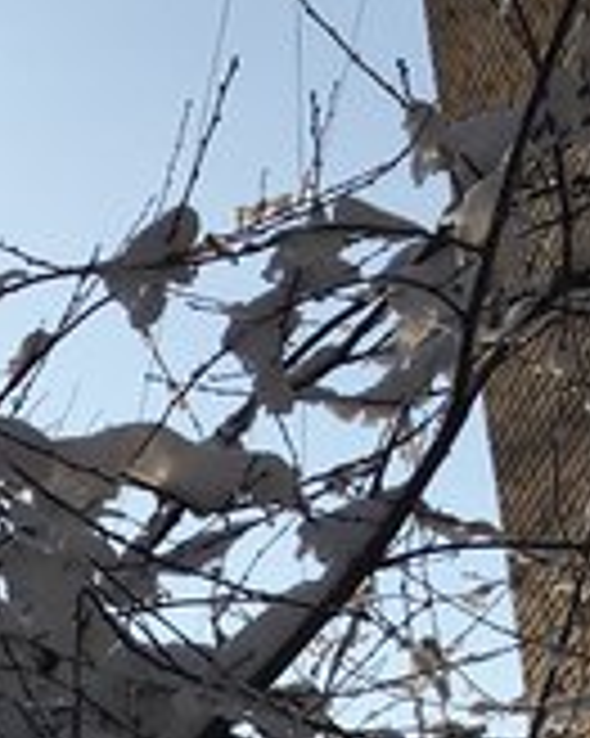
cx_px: -604
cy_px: 1490
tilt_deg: +9.8
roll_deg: +4.2
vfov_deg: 12.3
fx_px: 3015
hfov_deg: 10.3
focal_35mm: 138
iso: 25
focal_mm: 4.15
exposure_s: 1/2481
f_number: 2.2
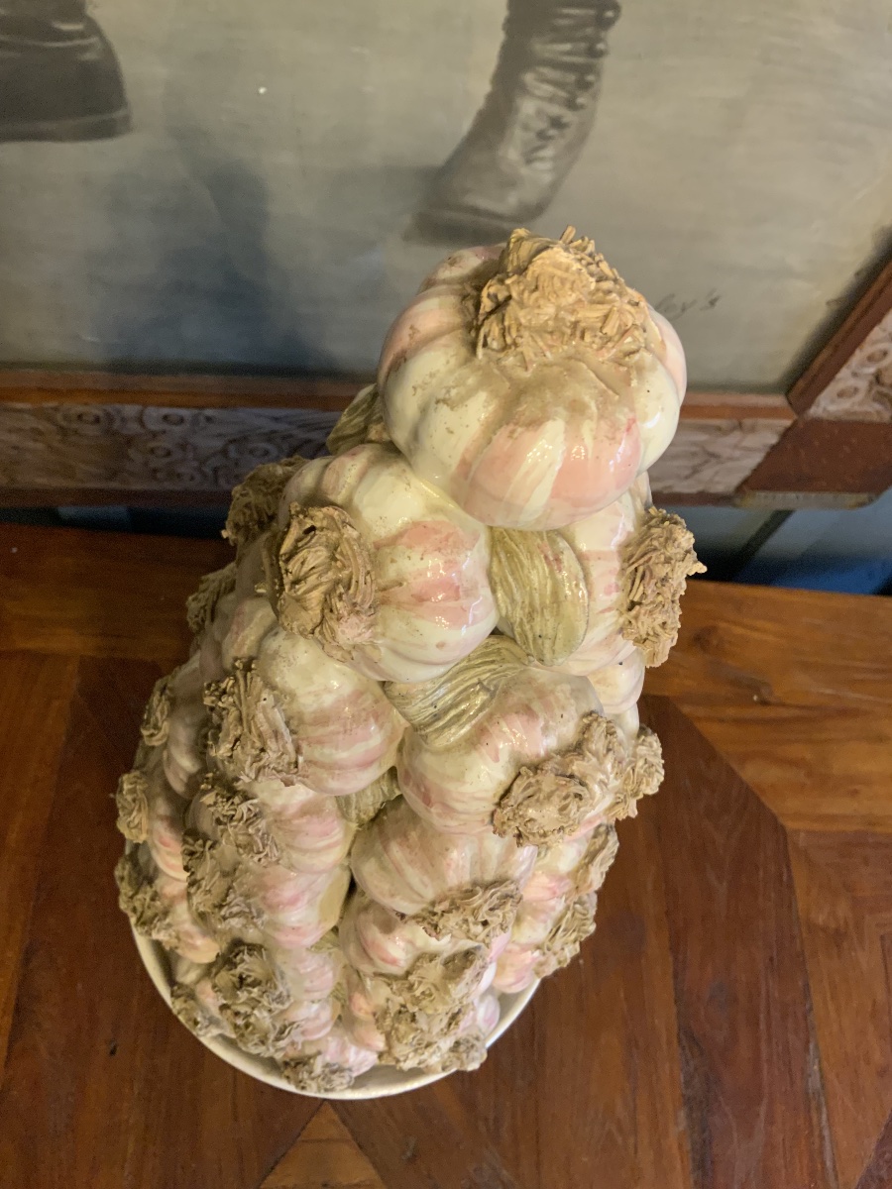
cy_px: 594
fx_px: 996
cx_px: 446
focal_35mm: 29
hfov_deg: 48.2
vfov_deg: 61.7
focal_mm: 3
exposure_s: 1/50
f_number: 1.8
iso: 160
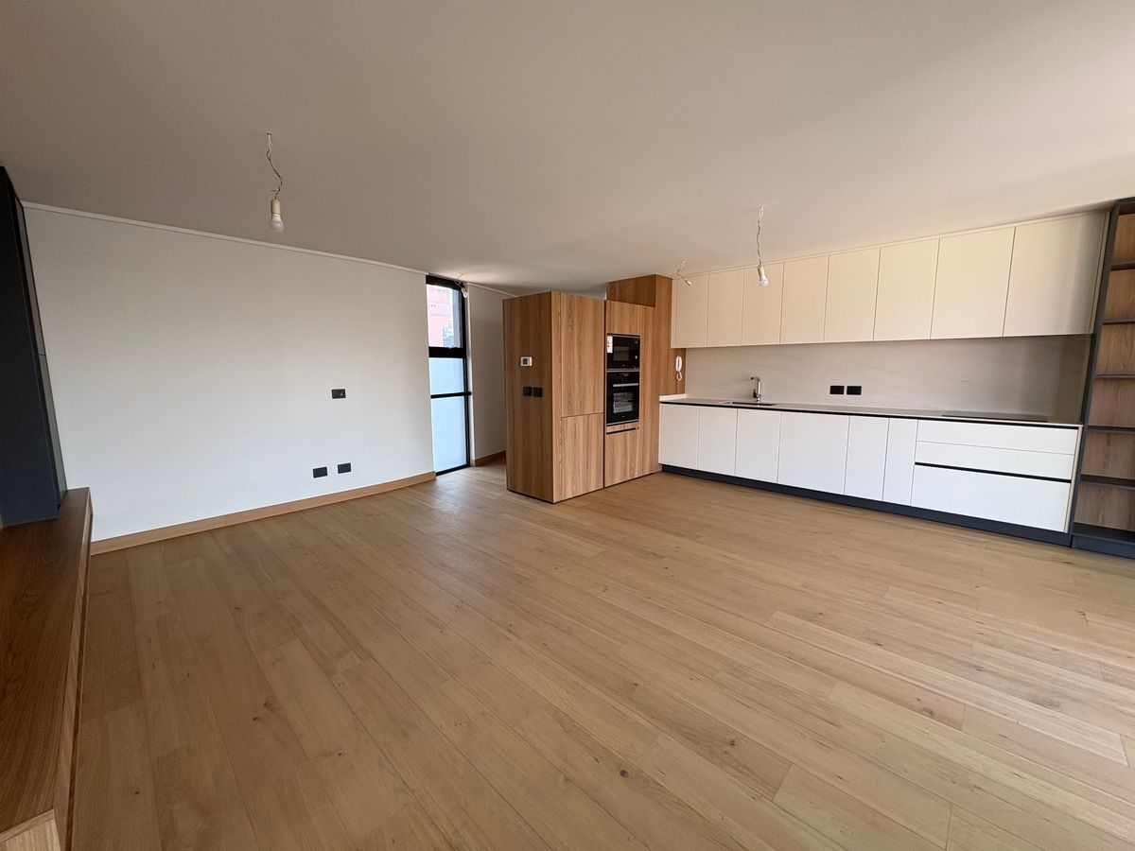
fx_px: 459
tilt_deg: -7.7
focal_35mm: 14
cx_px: 568
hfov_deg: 102.1
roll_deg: +0.6
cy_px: 426
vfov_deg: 85.7
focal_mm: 2.22
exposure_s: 1/99
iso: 64
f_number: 2.2
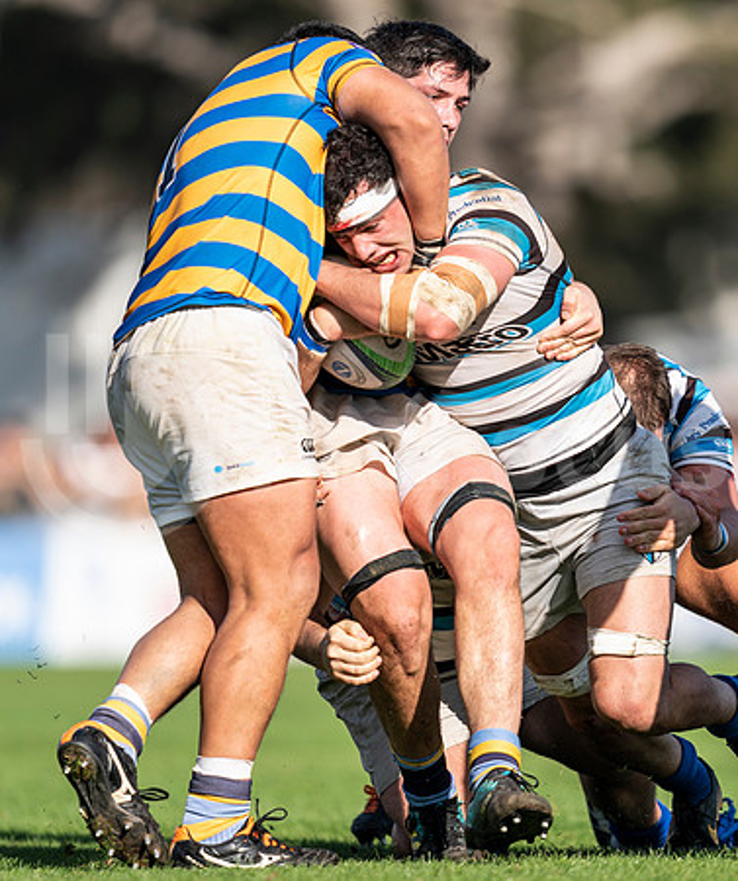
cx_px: 489
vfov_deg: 3.0
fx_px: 16673
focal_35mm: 628
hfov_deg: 2.5
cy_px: 427
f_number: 2.8
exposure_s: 1/1250
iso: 100
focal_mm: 400
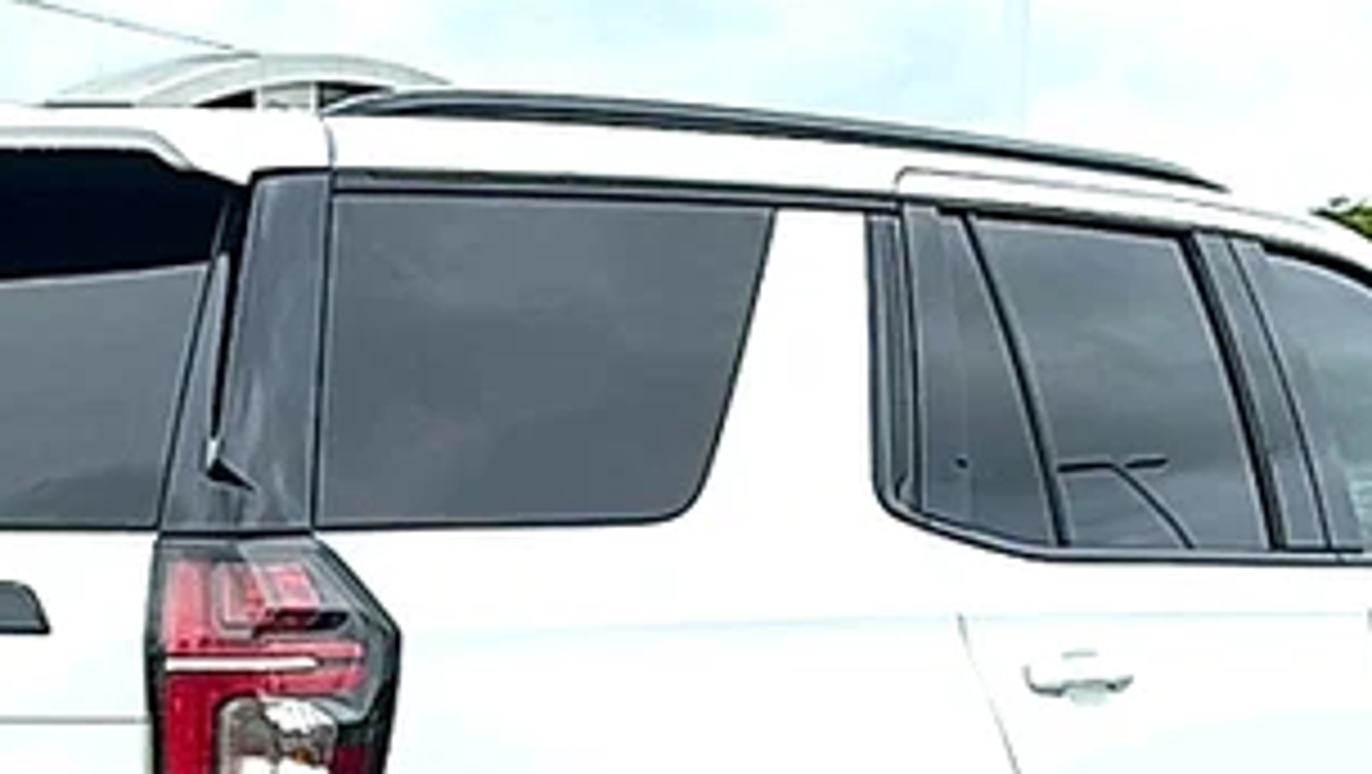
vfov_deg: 11.9
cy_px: 848
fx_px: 3640
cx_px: 598
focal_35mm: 100
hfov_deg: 21.3
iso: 80
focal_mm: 6.86
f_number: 1.78
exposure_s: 1/3623
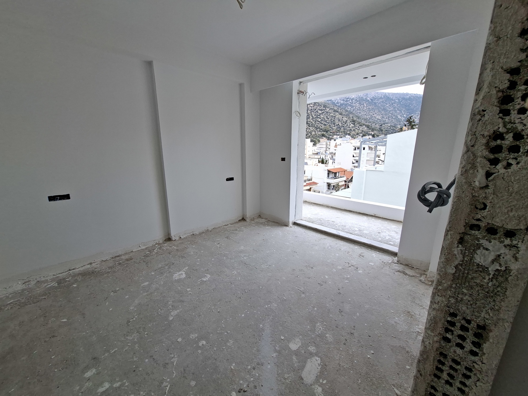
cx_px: 264
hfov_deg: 106.2
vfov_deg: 89.9
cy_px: 198
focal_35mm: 13
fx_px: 198
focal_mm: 1.74
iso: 40
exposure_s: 1/155
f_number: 2.2
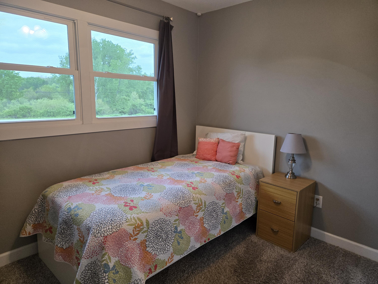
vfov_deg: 58.9
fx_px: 251
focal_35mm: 23
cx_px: 189
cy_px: 142
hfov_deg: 73.9
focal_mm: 5.4
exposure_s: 1/120
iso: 250
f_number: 1.8
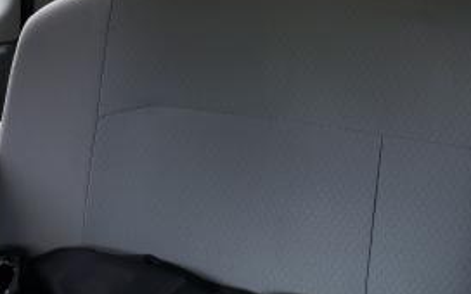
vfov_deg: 24.2
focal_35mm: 51
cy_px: 0
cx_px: 365
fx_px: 655
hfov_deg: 38.3
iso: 125
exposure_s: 1/100
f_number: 2.4
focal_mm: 4.3
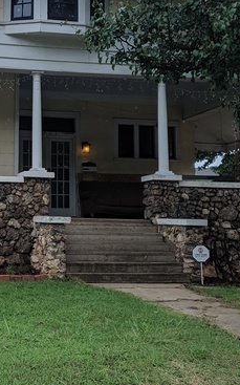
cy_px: 145
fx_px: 545
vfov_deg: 38.6
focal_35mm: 52
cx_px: 24
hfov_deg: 24.1
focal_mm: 4.44
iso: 30
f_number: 1.8
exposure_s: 1/1174
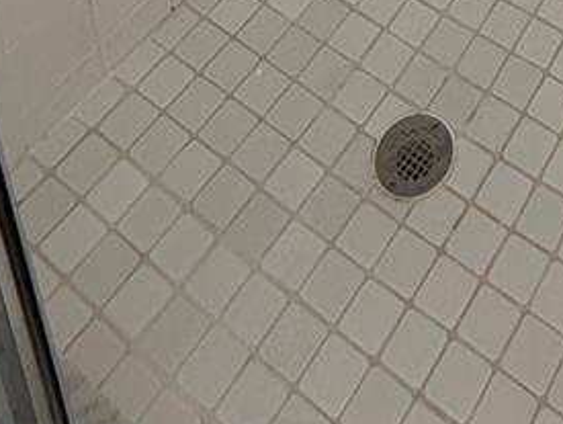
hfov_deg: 29.1
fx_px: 993
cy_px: -651
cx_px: 596
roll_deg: -1.0
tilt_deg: -15.6
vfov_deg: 14.0
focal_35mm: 61
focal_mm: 2.22
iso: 100
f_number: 2.2
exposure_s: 1/120
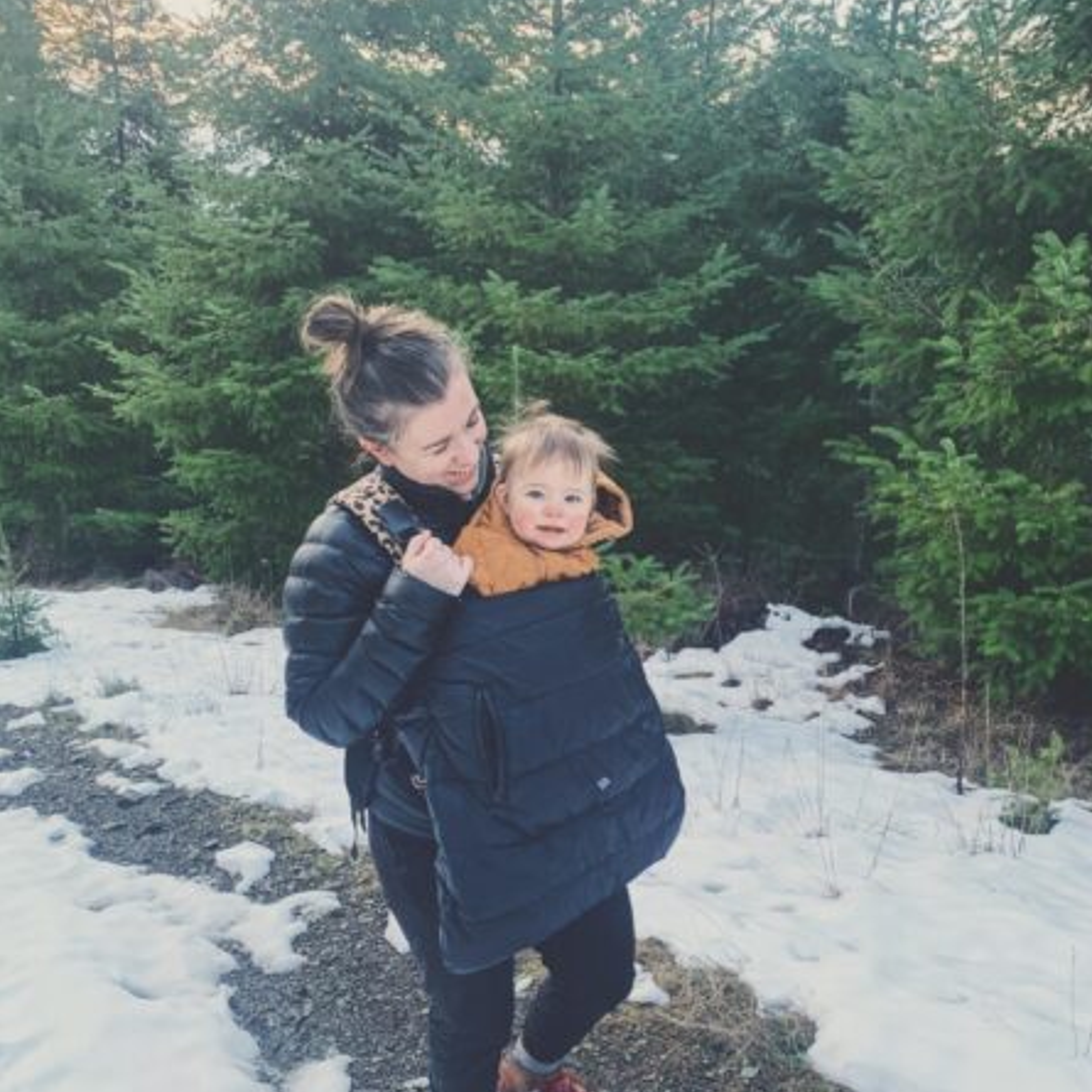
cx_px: 547
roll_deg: -1.7
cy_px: 611
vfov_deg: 52.4
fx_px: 1106
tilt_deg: -18.1
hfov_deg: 52.5
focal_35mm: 31
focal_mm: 4.25
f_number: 1.8
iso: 80
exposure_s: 1/121
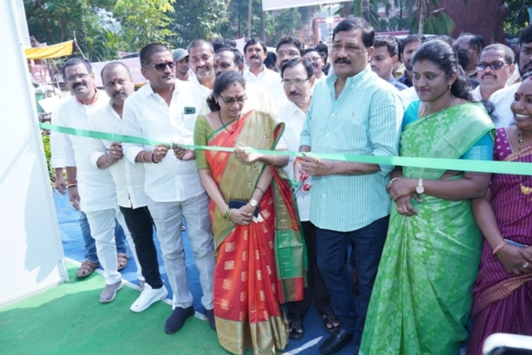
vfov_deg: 42.4
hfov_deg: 60.3
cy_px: 178
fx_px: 458
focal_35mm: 31
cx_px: 266
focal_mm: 31
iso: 800
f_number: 10
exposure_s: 1/250
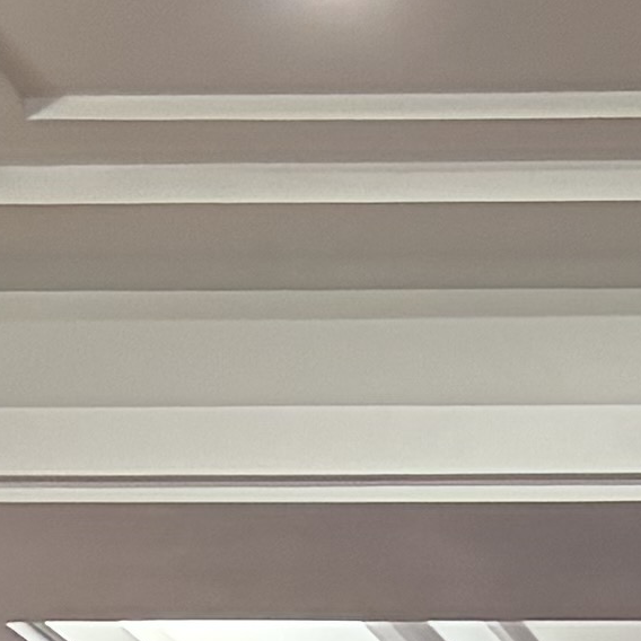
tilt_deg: -3.8
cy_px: 2125
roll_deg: +0.6
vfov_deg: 6.7
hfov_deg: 7.2
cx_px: 1459
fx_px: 4839
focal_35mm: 231
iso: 160
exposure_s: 1/51
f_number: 1.6
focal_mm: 5.96
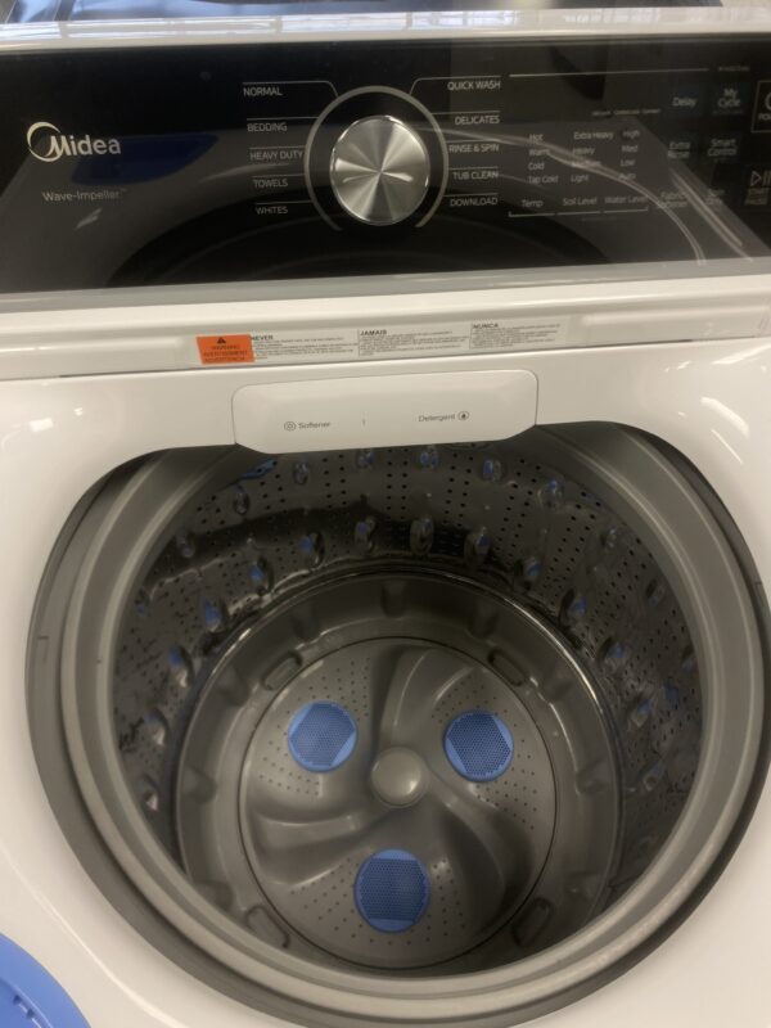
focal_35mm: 26
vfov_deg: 67.3
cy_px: 514
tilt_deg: -59.2
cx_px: 386
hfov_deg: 53.1
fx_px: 772
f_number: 1.8
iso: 80
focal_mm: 4.25
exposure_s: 1/66
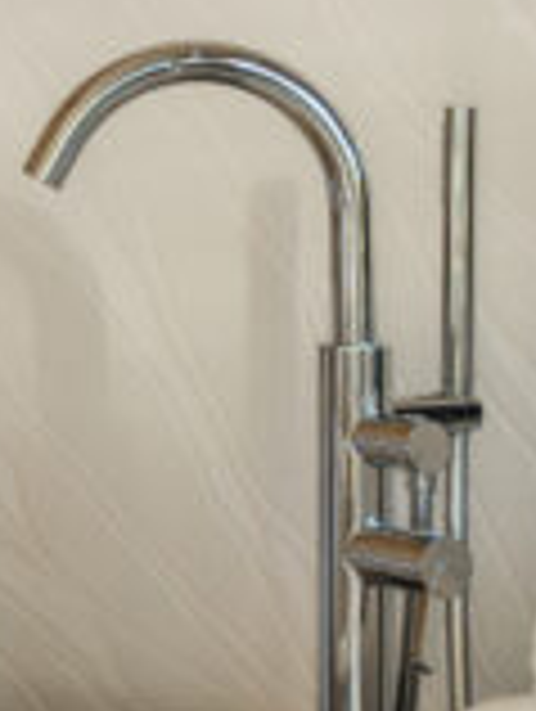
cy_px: -252
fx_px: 5868
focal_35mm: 285
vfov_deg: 6.9
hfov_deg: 4.9
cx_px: -1176
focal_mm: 55
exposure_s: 1/1000
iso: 1250
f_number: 1.7
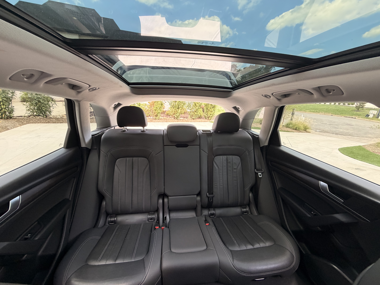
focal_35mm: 14
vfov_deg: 85.7
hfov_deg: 102.1
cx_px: 190
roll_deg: -2.1
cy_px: 142
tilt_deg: -17.0
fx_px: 154
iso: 200
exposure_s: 1/121
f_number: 2.2
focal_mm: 2.22
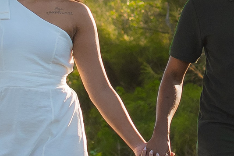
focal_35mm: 617
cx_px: 117
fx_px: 4010
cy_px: 50
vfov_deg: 2.2
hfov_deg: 3.3
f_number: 5.6
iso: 250
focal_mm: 85
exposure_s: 1/320
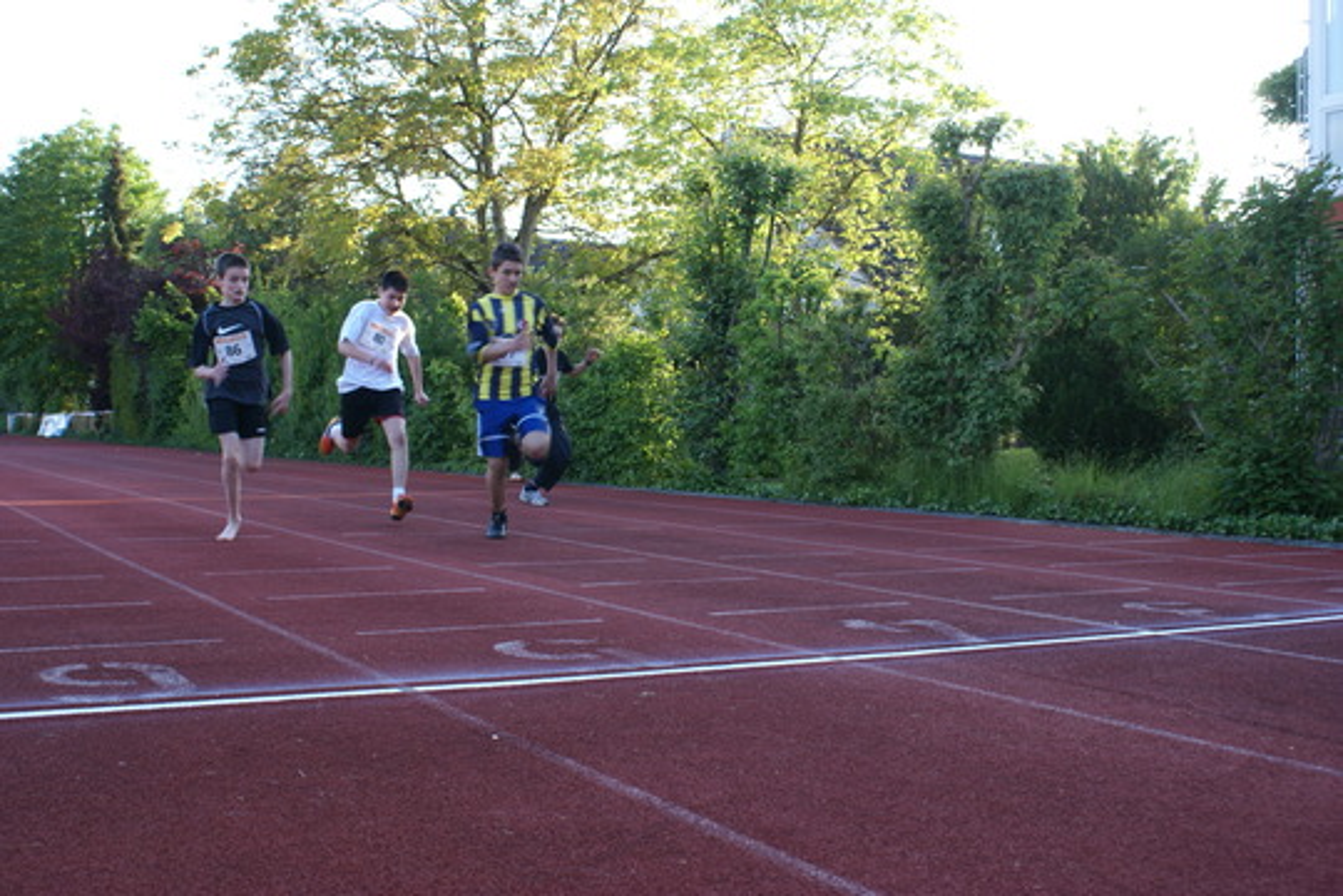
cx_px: 672
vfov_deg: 34.2
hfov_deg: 49.6
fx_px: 1455
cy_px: 448
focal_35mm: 39
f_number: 4.5
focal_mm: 26
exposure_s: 1/125
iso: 125
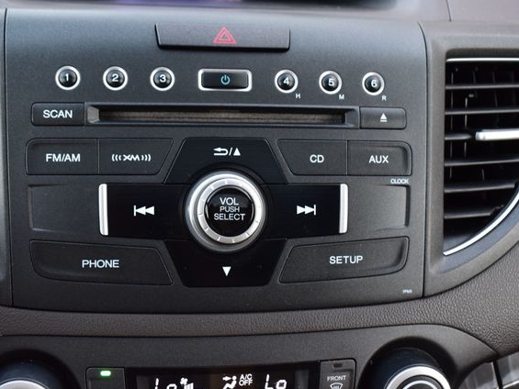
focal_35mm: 49
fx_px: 735
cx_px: 227
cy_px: 194
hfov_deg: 38.8
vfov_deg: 29.7
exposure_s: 1/15
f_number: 6.3
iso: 640
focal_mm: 30
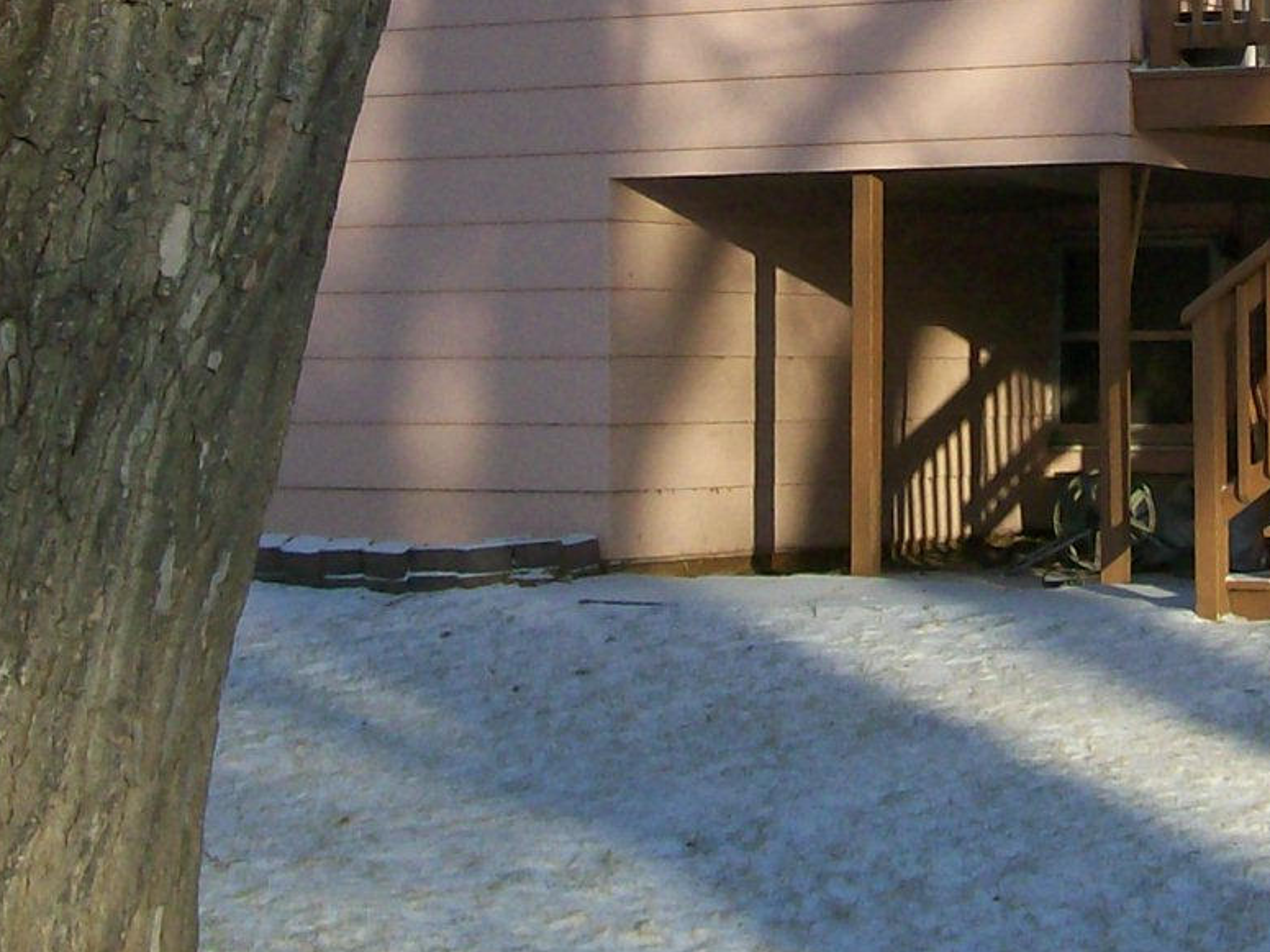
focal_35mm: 107
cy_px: 66
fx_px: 3925
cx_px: 1163
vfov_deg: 13.7
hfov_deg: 18.1
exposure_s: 1/828
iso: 80
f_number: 2.7
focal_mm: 6
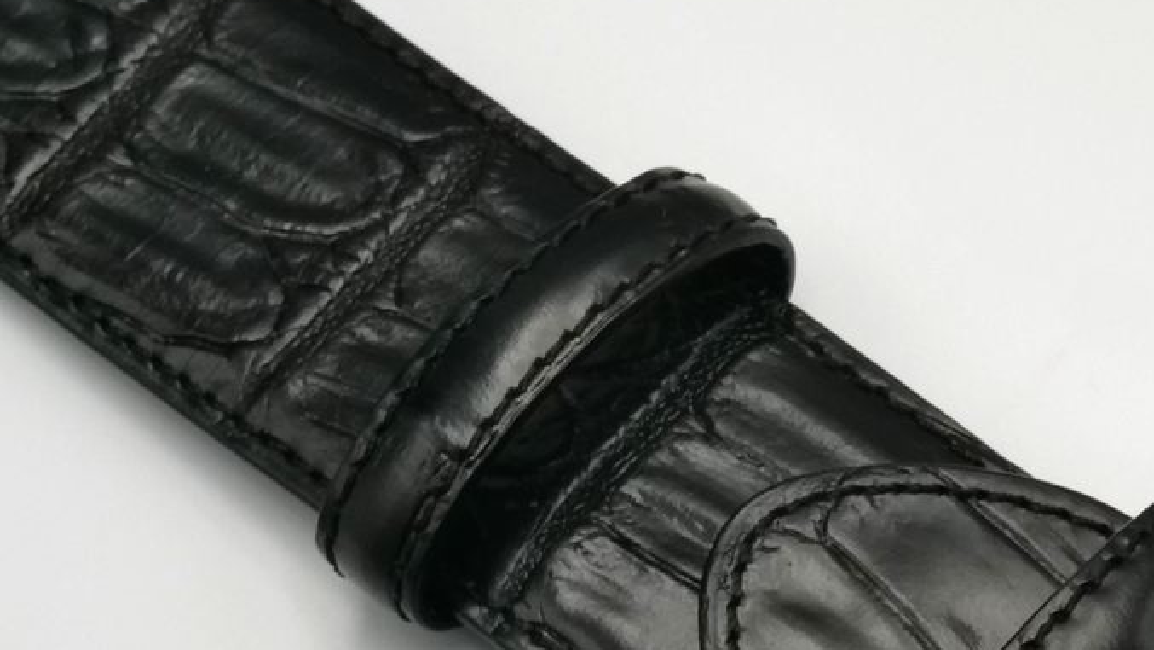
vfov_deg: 5.9
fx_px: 6243
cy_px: 957
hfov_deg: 10.4
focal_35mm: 204
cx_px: 1336
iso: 400
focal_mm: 33
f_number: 11
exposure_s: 1/60
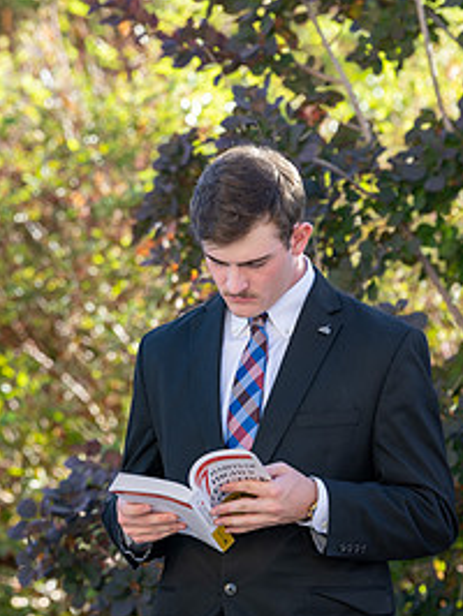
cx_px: 252
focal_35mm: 309
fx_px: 5502
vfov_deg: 6.4
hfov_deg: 4.8
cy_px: 373
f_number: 4.5
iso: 100
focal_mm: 190
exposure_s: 1/200
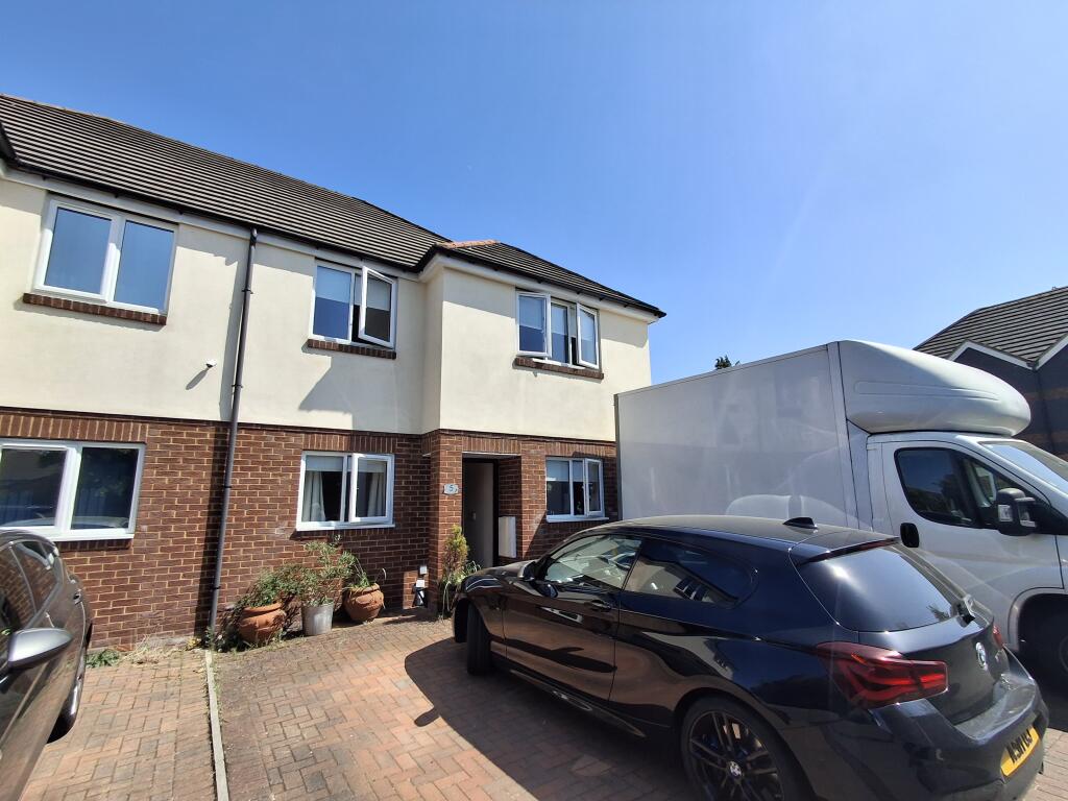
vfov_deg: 78.1
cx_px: 534
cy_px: 400
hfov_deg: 94.5
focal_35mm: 16
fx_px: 494
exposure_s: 1/1621
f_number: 2.2
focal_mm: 1.64
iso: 40
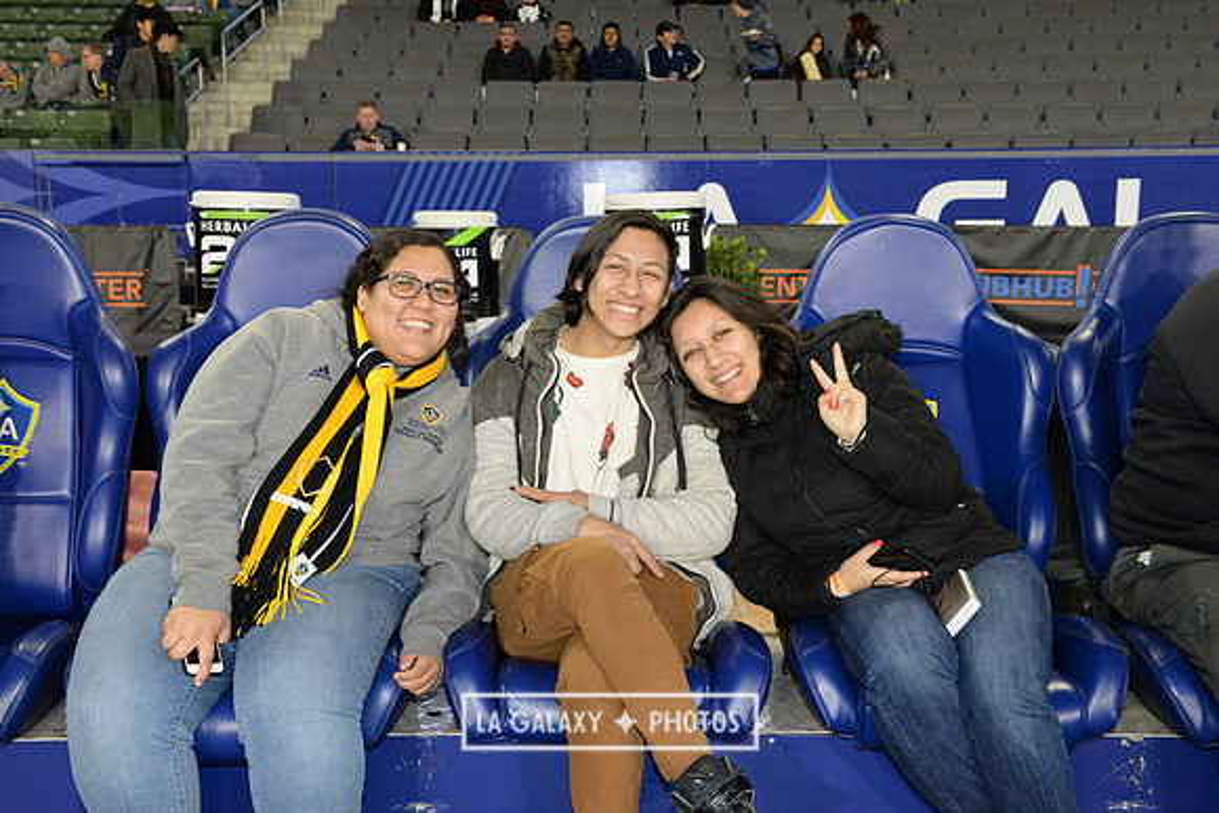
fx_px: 1287
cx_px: 610
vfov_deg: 35.1
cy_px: 406
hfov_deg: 50.7
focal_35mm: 38
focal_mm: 38
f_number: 10
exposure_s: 1/125
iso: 3200
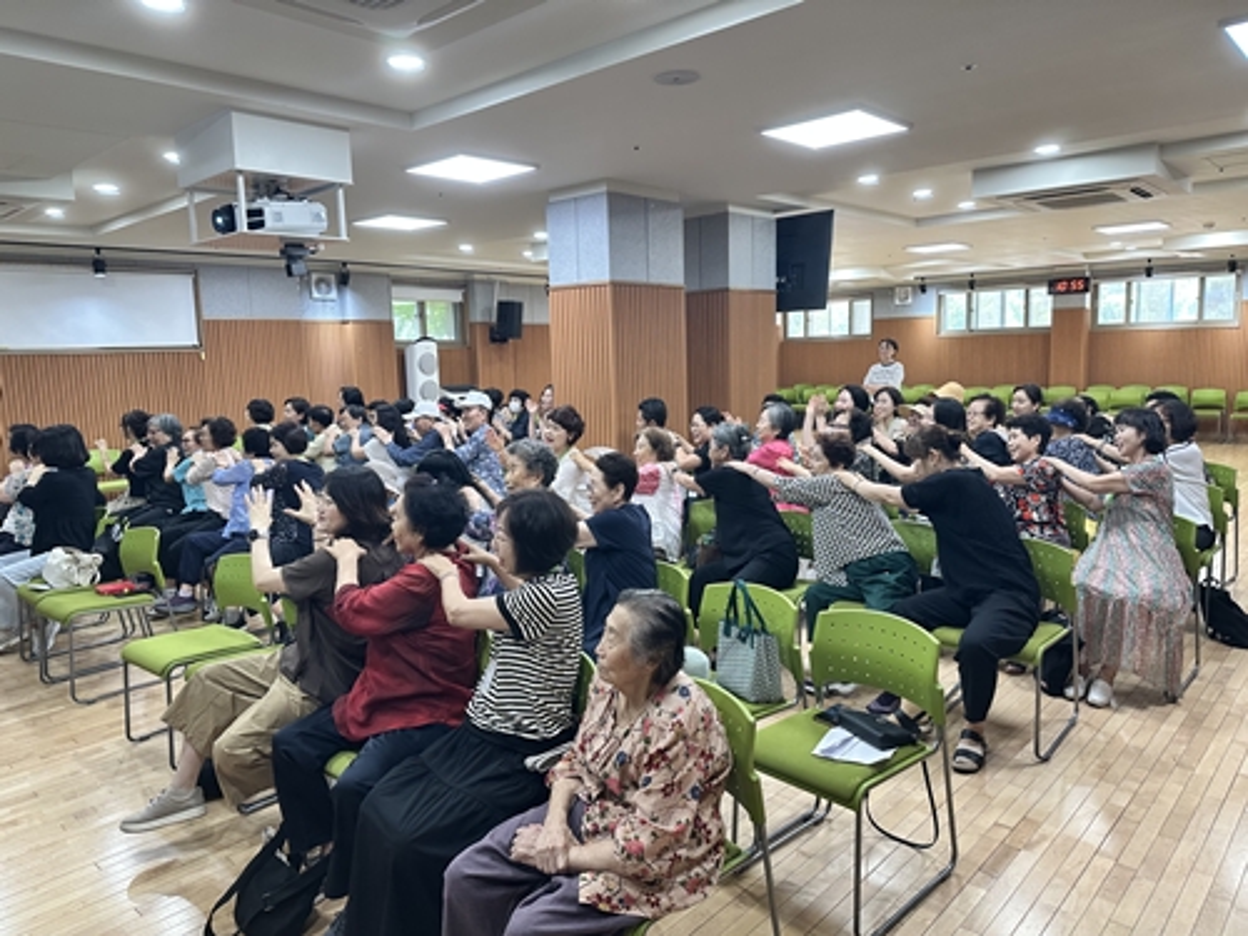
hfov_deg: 71.6
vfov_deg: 56.8
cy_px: 468
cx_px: 624
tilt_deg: -6.3
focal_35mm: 24
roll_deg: +1.7
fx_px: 865
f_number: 1.78
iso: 125
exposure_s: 1/60
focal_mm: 6.86
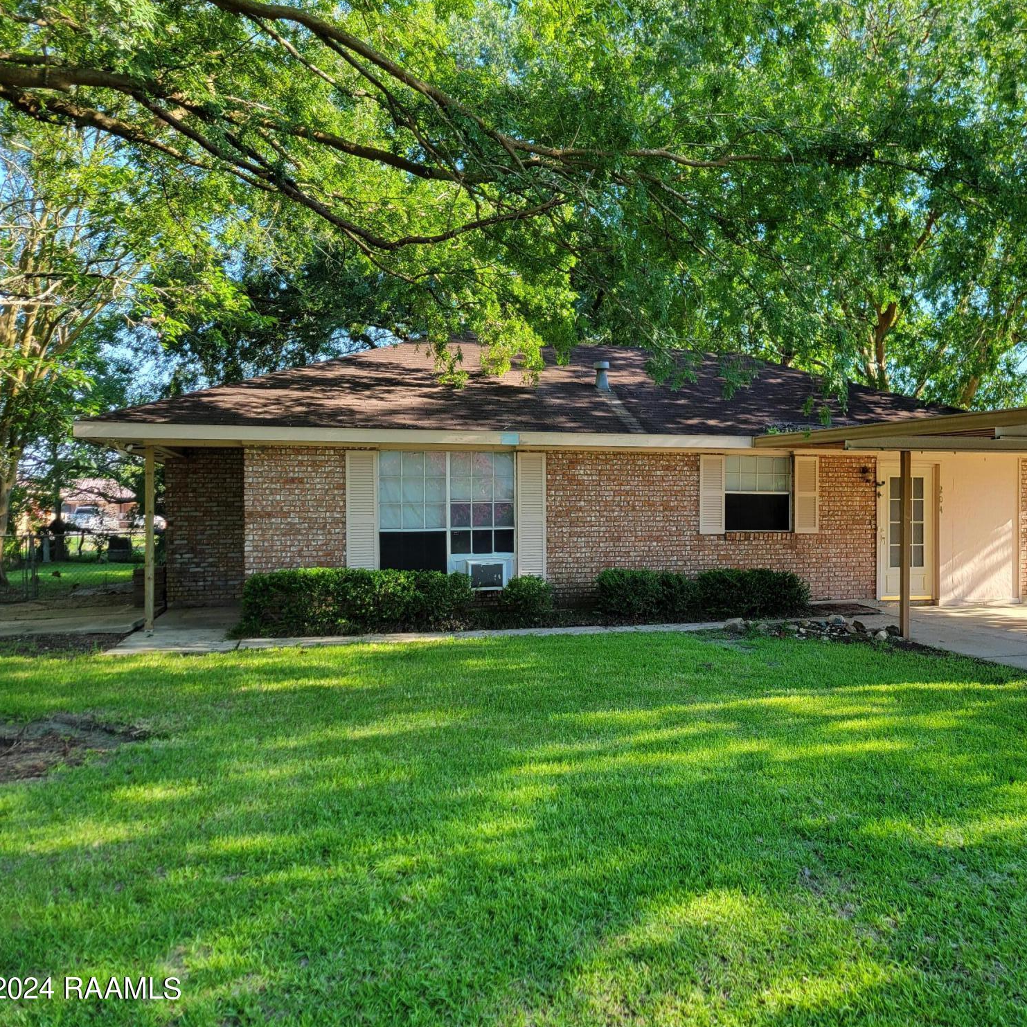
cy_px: 517
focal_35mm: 31
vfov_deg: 52.5
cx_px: 658
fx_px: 1041
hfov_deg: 51.8
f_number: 1.8
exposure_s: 1/375
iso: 40
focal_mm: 5.4
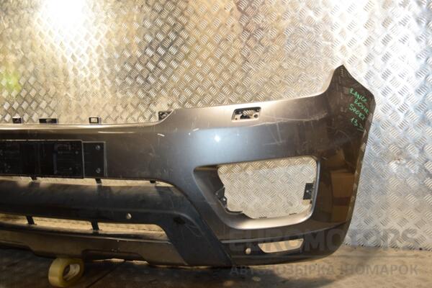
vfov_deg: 35.5
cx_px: 216
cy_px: 144
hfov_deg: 51.3
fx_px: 450
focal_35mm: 38
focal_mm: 25
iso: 800
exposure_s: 1/200
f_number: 5
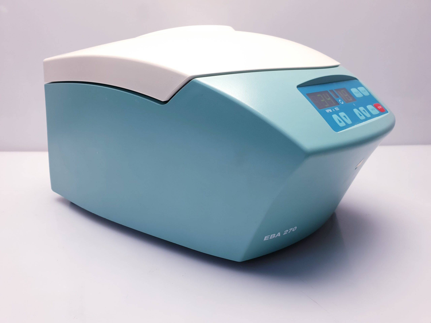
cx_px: 216
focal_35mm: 26
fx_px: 324
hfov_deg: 67.3
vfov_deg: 53.1
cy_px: 162
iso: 64
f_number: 2.4
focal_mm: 4.3
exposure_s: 1/100
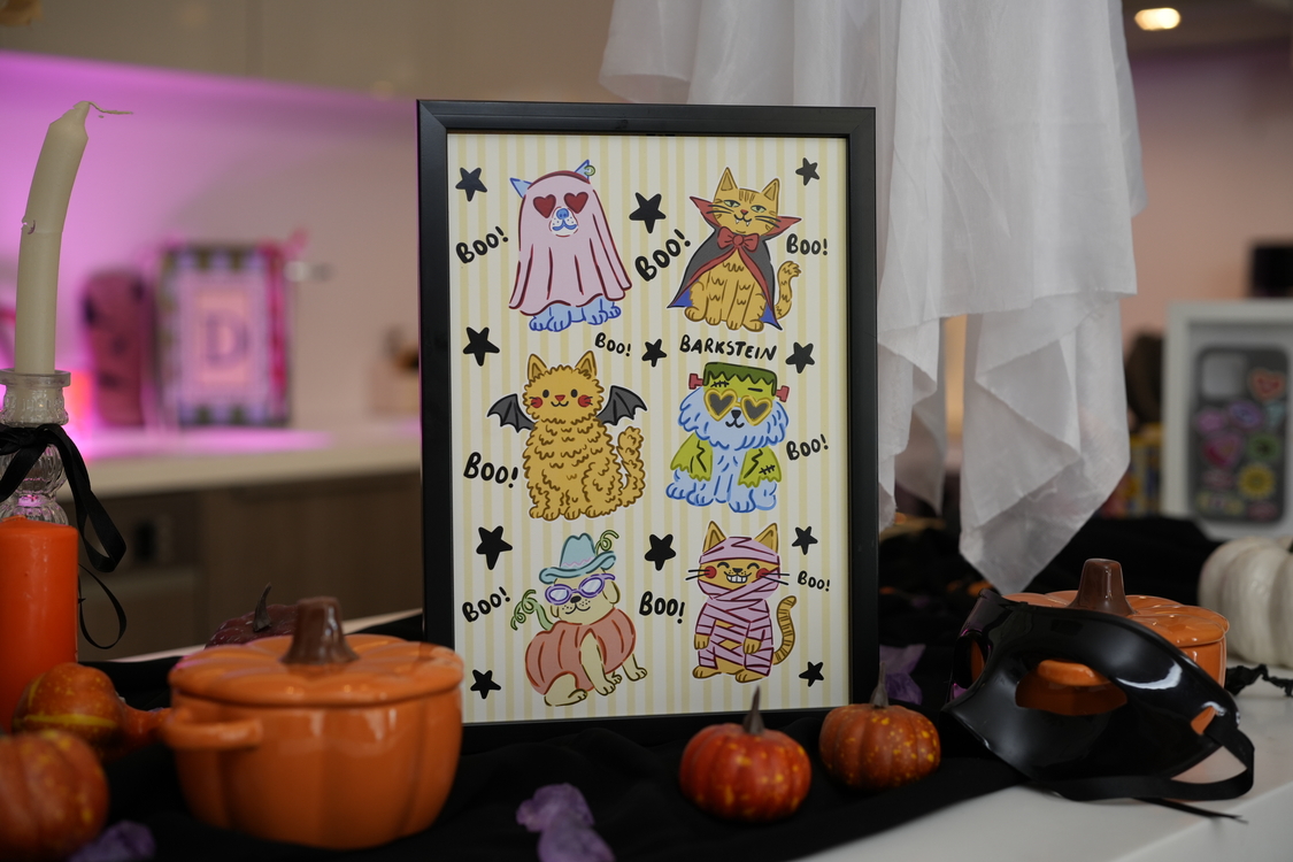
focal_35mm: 50
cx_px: 646
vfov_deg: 27.0
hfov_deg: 39.6
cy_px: 431
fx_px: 1796
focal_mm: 50
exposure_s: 1/200
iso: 640
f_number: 3.2
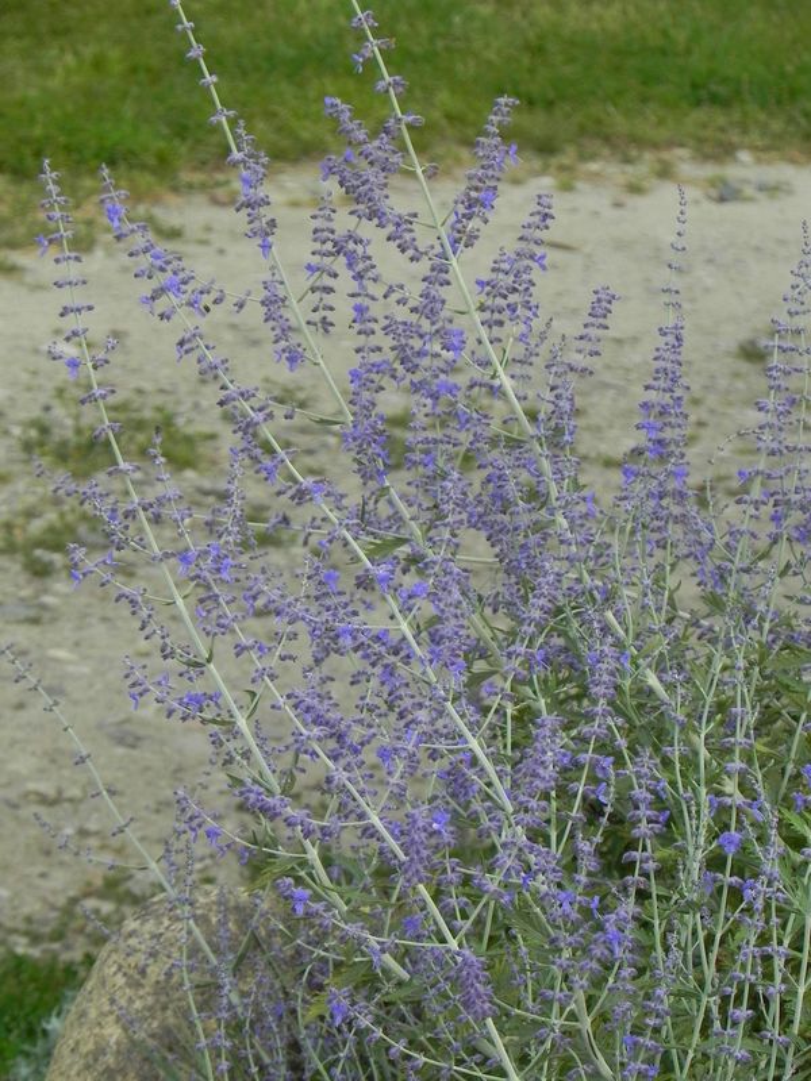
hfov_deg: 8.1
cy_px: 540
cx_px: 406
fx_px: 5748
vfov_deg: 10.7
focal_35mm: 184
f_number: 5
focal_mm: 32.7
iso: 160
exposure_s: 1/40
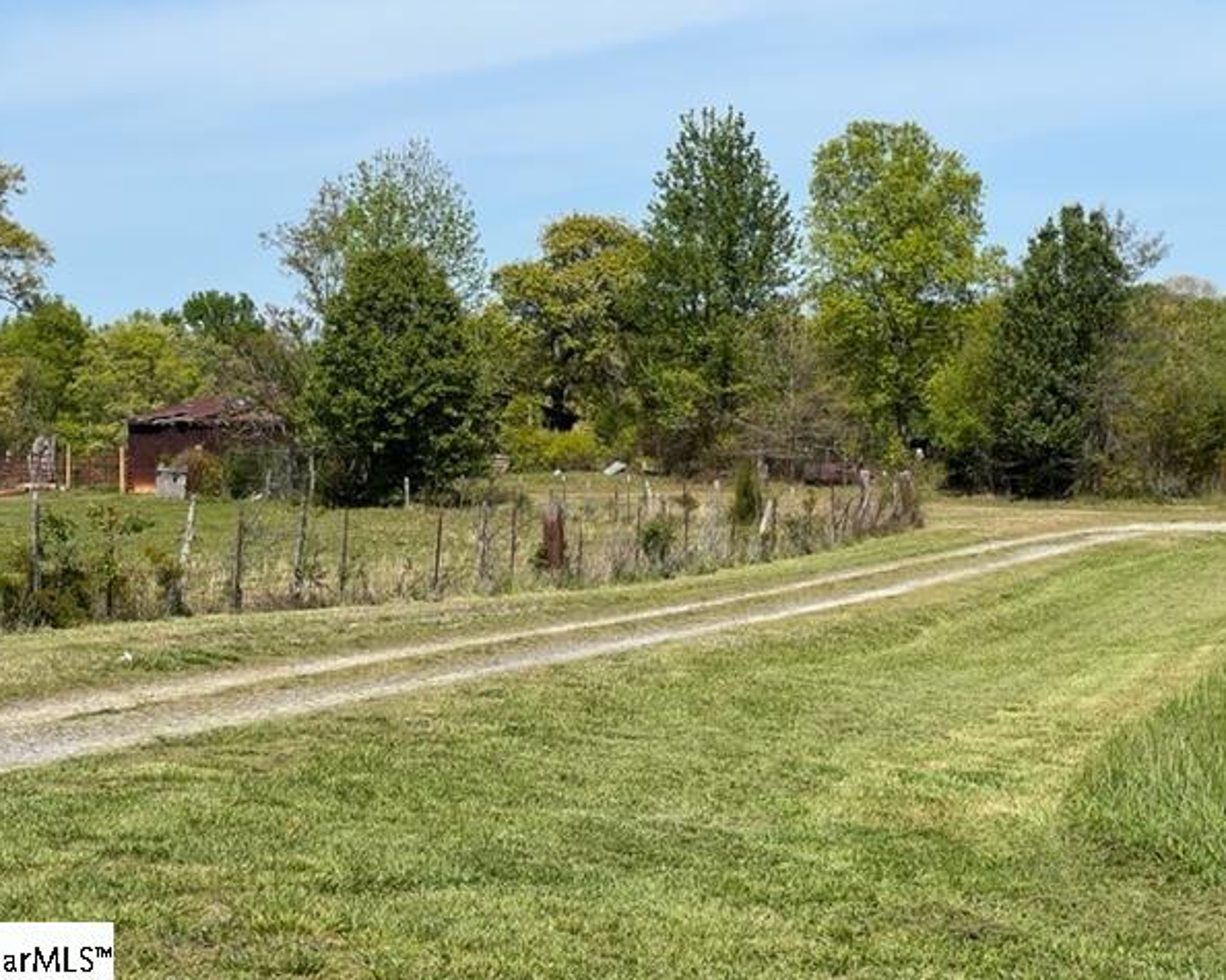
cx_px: 584
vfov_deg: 18.9
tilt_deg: -1.1
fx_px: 2939
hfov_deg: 23.6
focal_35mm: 81
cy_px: 489
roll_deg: +1.6
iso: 32
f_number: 2.8
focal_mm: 9
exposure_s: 1/995
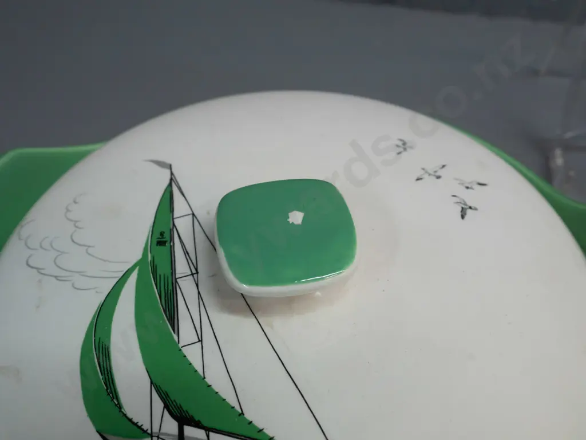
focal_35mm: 38
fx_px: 643
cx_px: 293
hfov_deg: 49.0
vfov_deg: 37.7
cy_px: 220
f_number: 6.3
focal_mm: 19
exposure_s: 1/160
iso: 2000
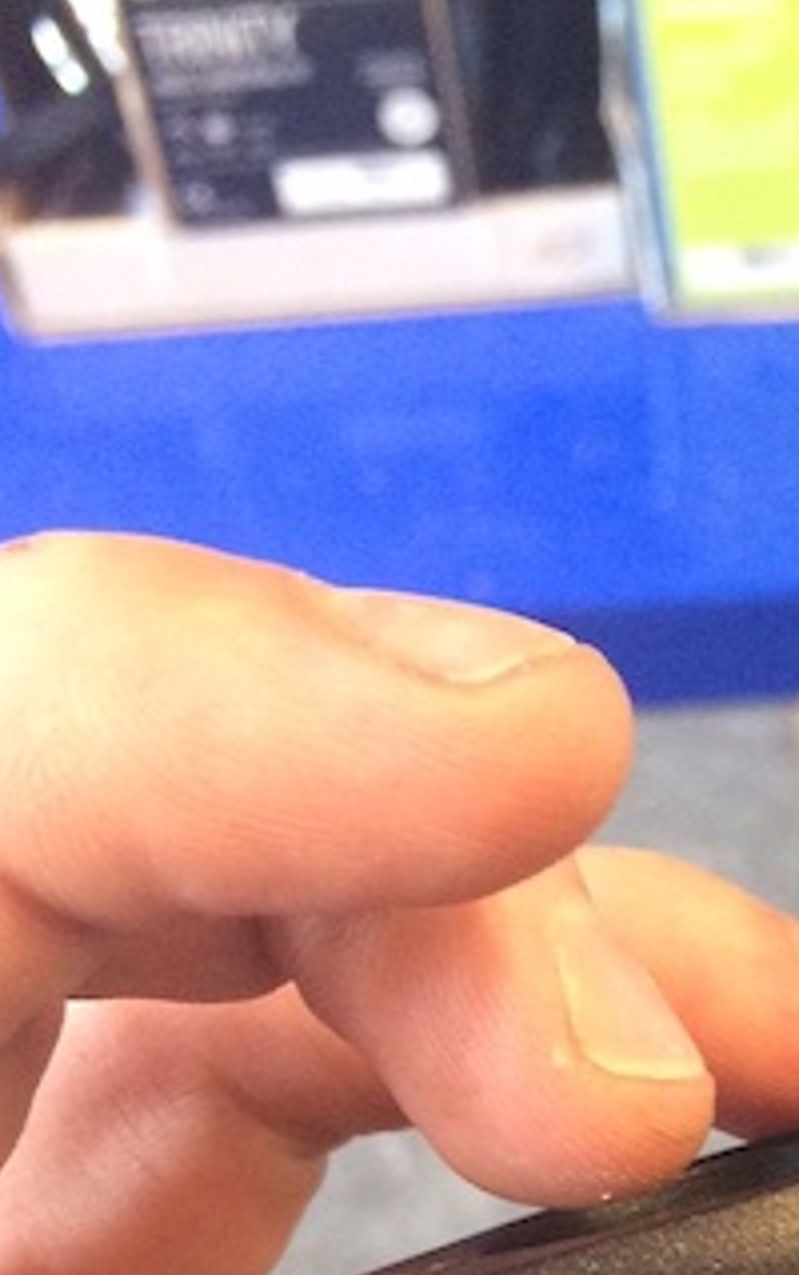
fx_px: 2677
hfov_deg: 16.0
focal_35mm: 77
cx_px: 1083
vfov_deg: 24.9
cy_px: 1399
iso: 200
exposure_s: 1/33
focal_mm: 4.15
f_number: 2.2
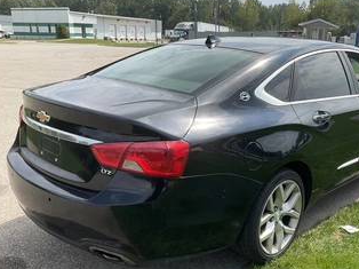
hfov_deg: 49.8
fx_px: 383
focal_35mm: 37
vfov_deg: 38.5
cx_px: 216
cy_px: 159
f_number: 1.8
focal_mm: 3
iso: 25
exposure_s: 1/1121
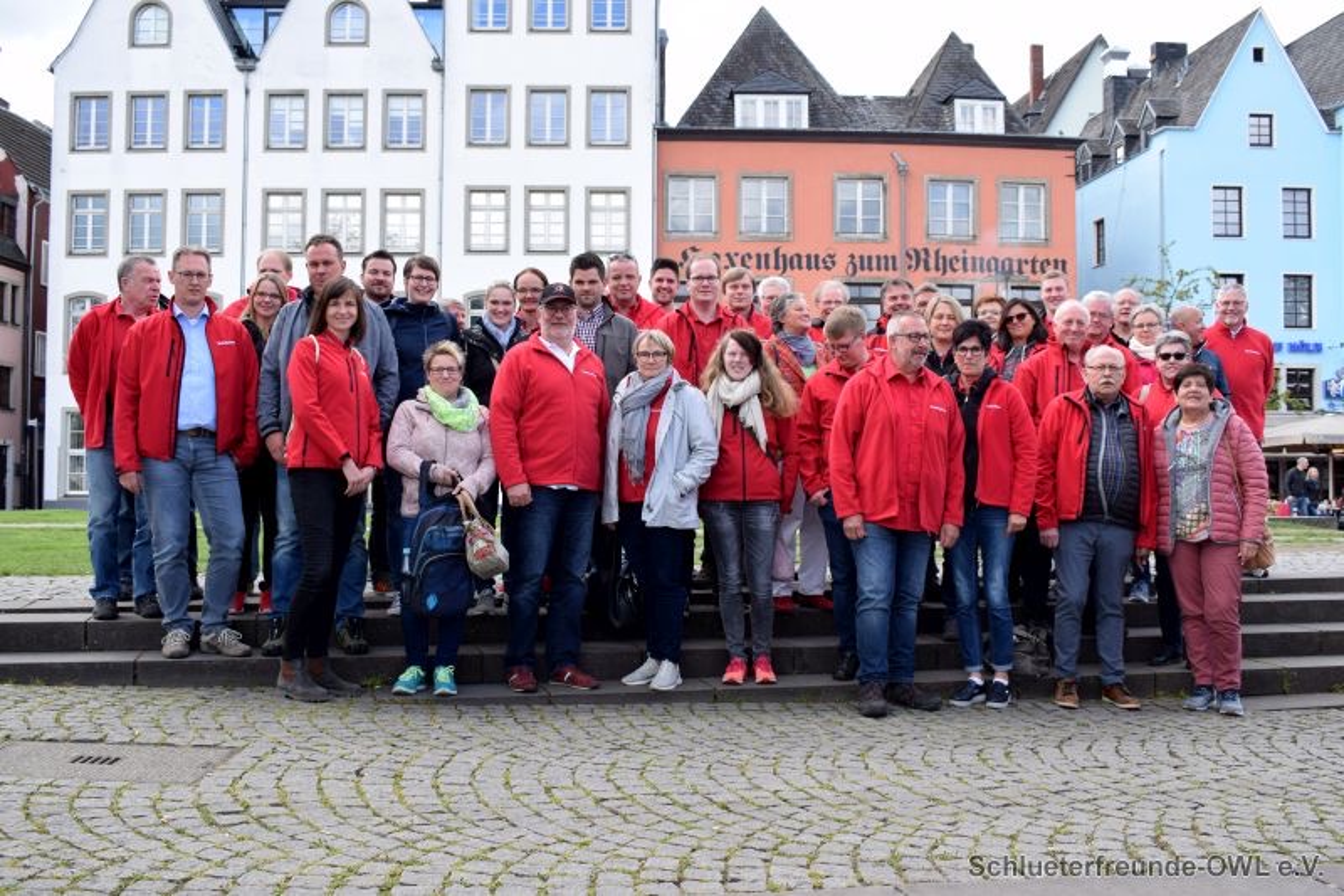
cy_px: 448
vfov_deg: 36.9
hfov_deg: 53.1
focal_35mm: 36
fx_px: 1344
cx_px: 672
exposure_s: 1/250
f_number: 8
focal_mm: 24
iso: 320
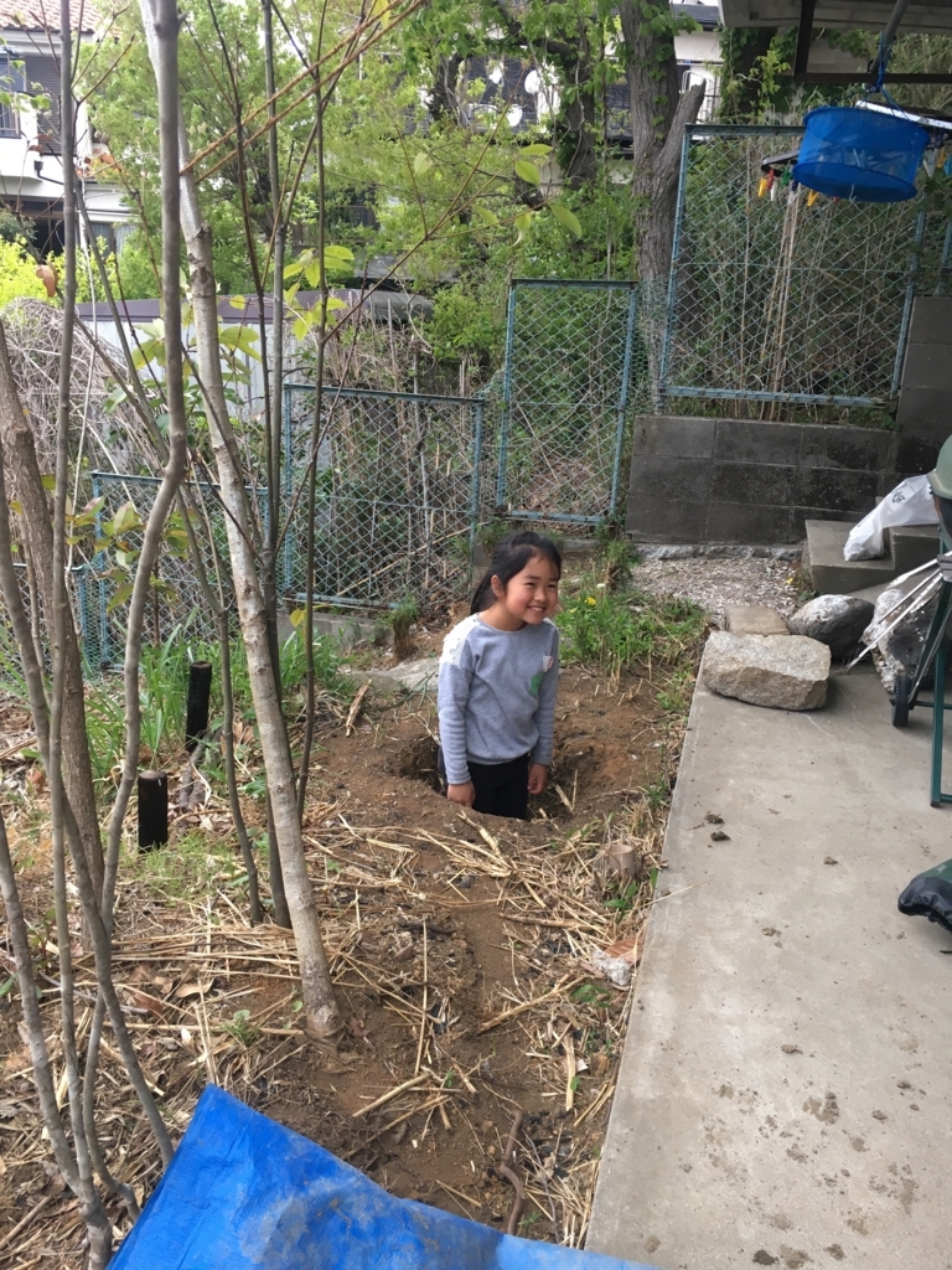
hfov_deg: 48.2
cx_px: 476
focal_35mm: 29
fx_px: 1063
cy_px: 635
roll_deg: -1.9
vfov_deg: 61.7
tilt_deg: -17.3
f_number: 2.2
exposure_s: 1/30
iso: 25
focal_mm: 4.15
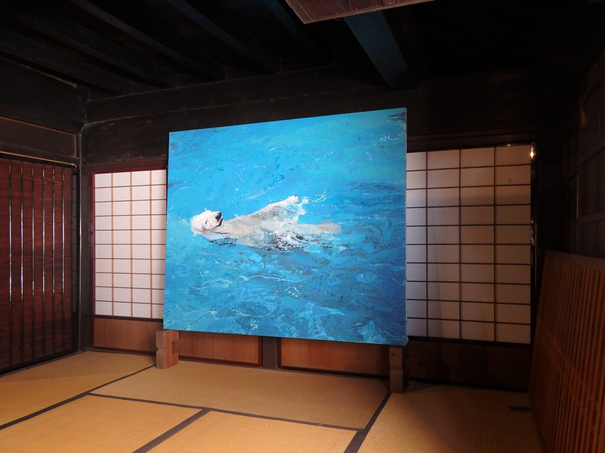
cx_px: 302
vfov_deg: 54.9
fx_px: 437
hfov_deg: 69.4
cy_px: 226
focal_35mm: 25
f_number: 3
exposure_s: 1/30
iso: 320
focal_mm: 4.5
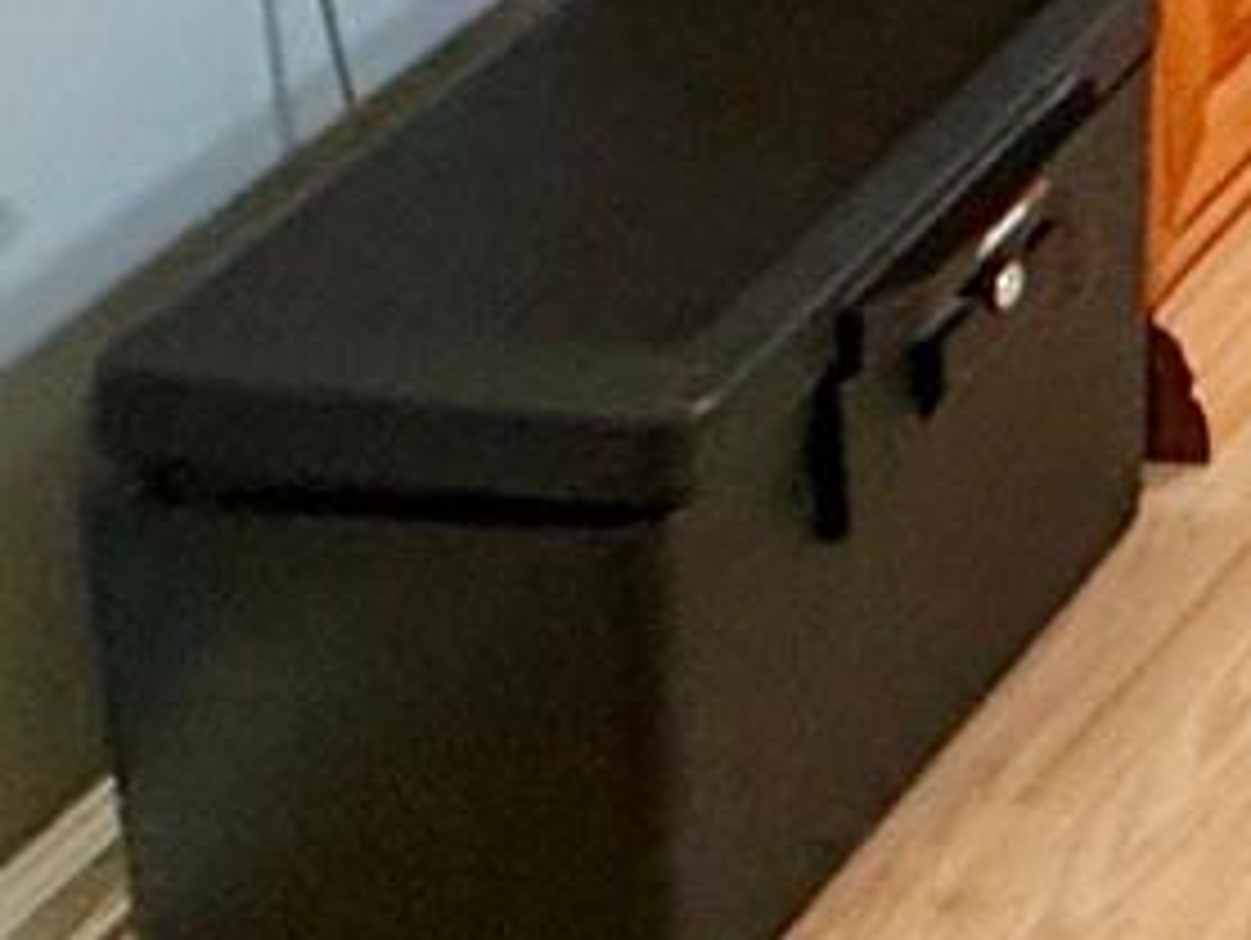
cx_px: 3204
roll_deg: +0.3
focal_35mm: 103
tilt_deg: -4.7
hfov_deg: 13.0
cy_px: -1745
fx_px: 3726
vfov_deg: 10.7
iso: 200
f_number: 2.2
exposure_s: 1/60
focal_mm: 2.22
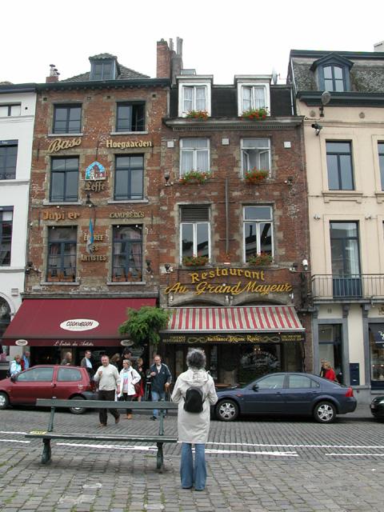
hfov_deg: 41.8
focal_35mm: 34
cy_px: 256
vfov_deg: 54.0
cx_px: 192
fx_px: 503
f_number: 4.5
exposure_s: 1/182
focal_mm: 8.9
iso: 100
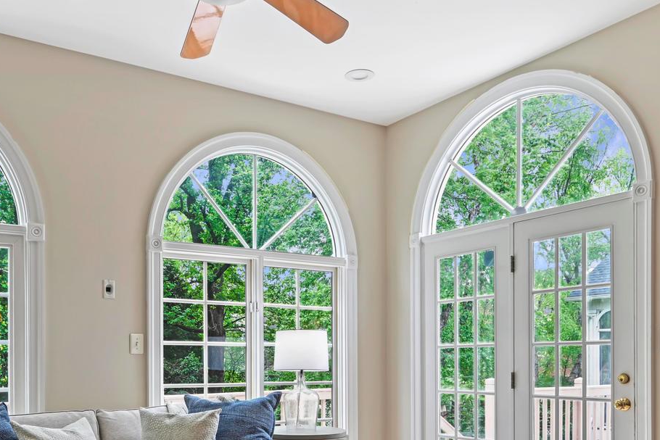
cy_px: 355
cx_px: 245
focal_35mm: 36
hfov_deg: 52.5
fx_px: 660
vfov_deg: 35.6
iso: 200
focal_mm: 16
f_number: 9
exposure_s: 1/8
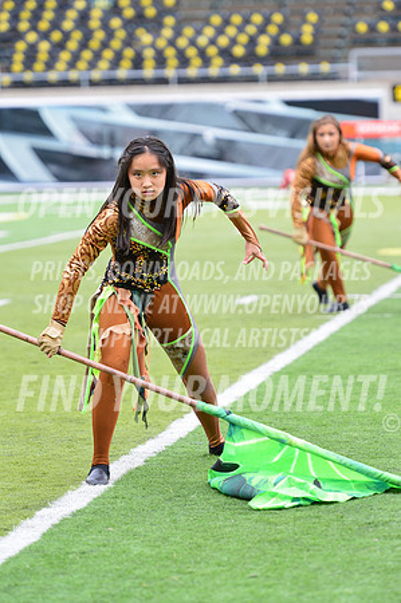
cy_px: 302
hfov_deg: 7.0
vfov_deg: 10.6
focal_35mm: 195
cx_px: 200
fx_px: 3265
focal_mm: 195
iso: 640
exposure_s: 1/320
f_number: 4.5
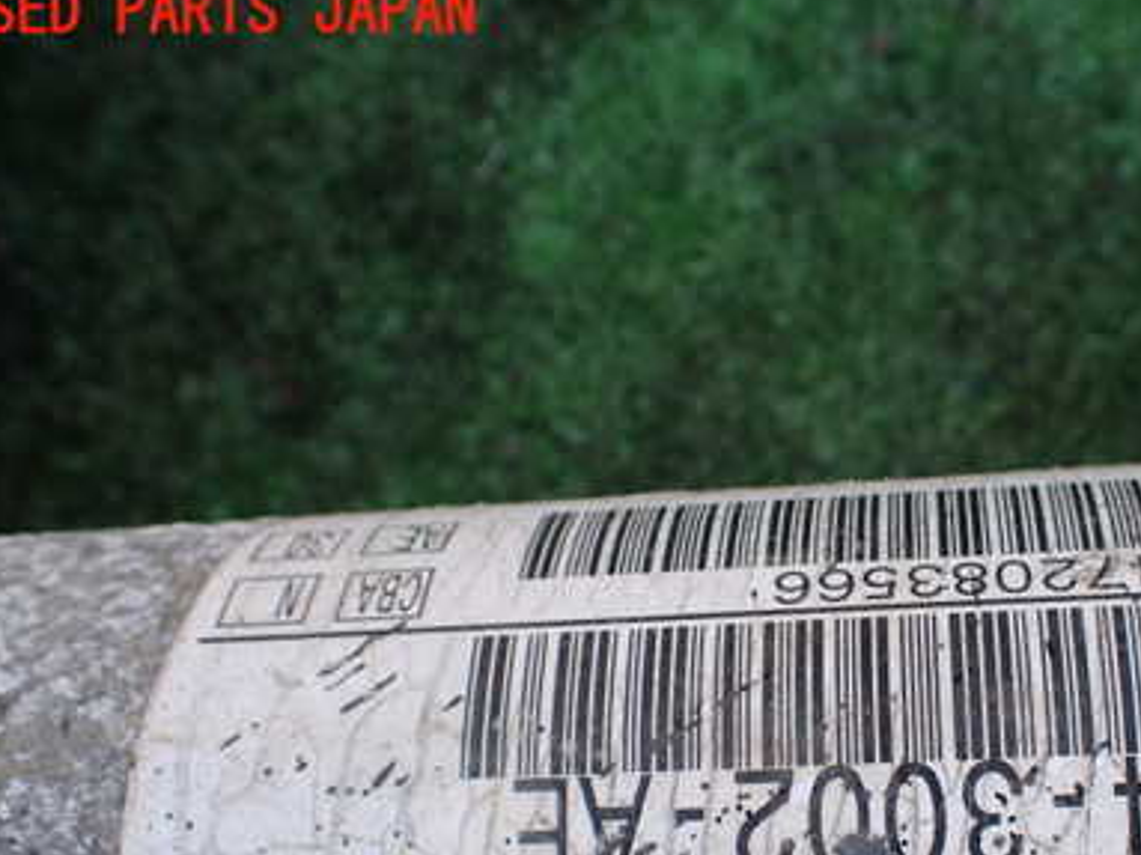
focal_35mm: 47
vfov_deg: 30.3
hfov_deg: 39.6
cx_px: 828
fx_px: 1549
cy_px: 646
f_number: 3.2
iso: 100
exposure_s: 1/200
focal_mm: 5.4
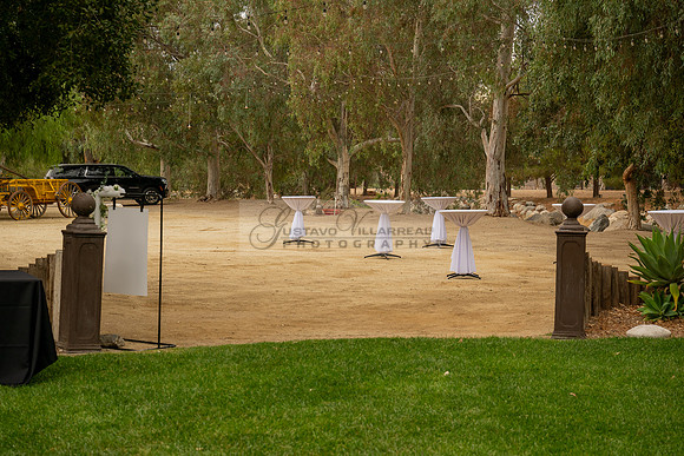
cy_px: 228
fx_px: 1330
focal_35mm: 70
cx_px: 342
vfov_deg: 19.5
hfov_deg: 28.8
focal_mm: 70
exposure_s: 1/400
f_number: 5.6
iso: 200
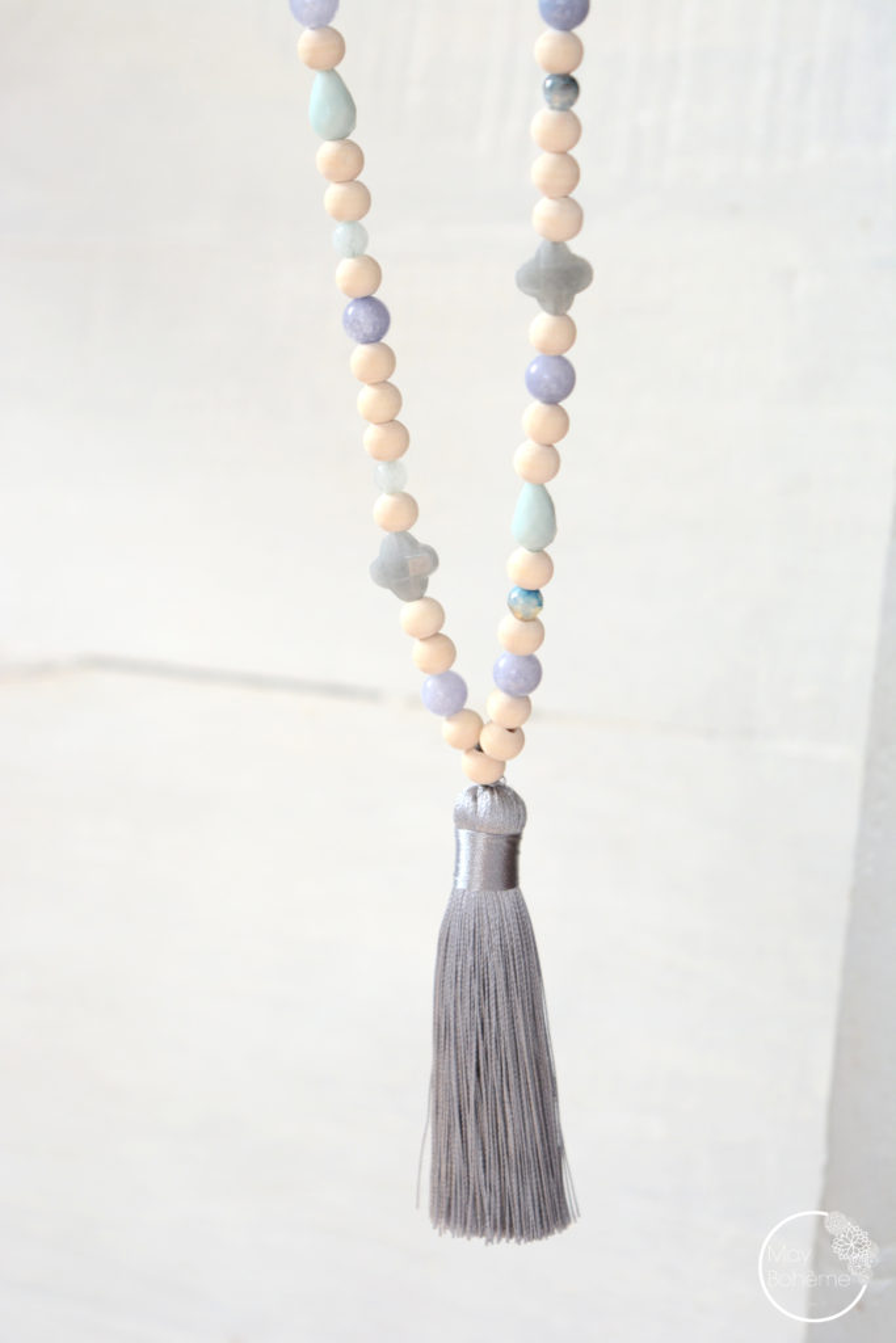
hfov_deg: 17.5
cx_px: 448
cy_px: 672
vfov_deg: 26.0
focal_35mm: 78
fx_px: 2911
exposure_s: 1/60
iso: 500
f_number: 5.6
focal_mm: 52
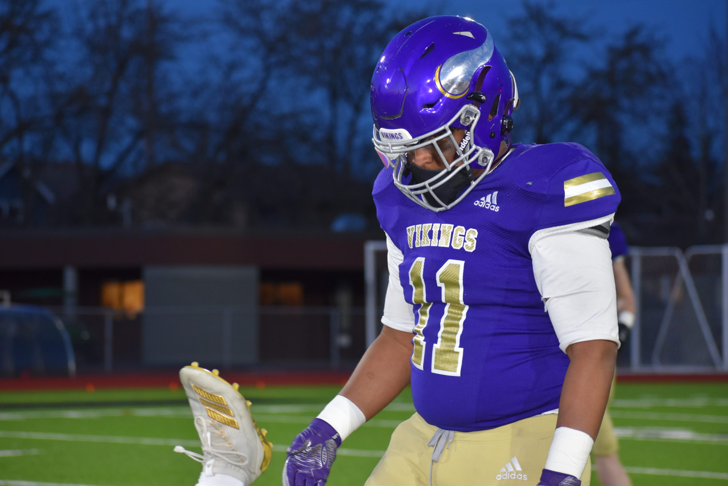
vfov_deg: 8.7
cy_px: 243
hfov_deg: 13.0
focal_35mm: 158
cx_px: 364
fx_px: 3185
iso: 900
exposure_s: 1/125
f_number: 4.8
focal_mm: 105
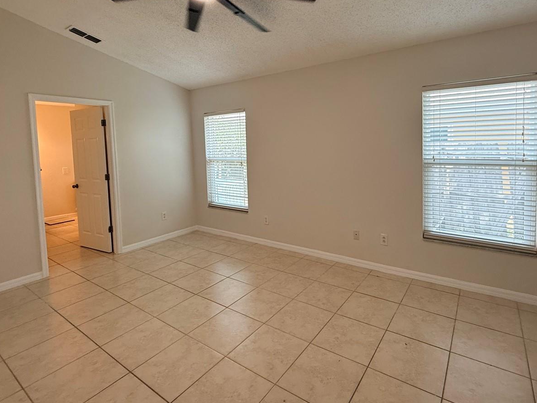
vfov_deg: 68.0
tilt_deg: -2.1
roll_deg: +2.1
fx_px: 295
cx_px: 289
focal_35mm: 19
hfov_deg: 84.5
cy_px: 160
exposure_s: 1/120
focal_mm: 2.22
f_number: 2.2
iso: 125
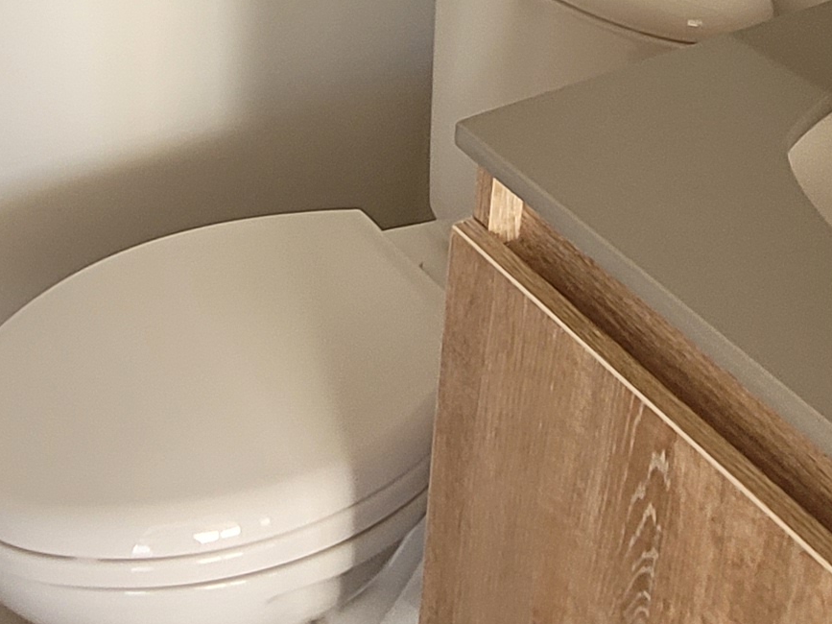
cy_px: -165
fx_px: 1442
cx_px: 395
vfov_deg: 22.2
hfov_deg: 32.2
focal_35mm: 60
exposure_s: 1/60
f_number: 2.2
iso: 64
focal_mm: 1.74
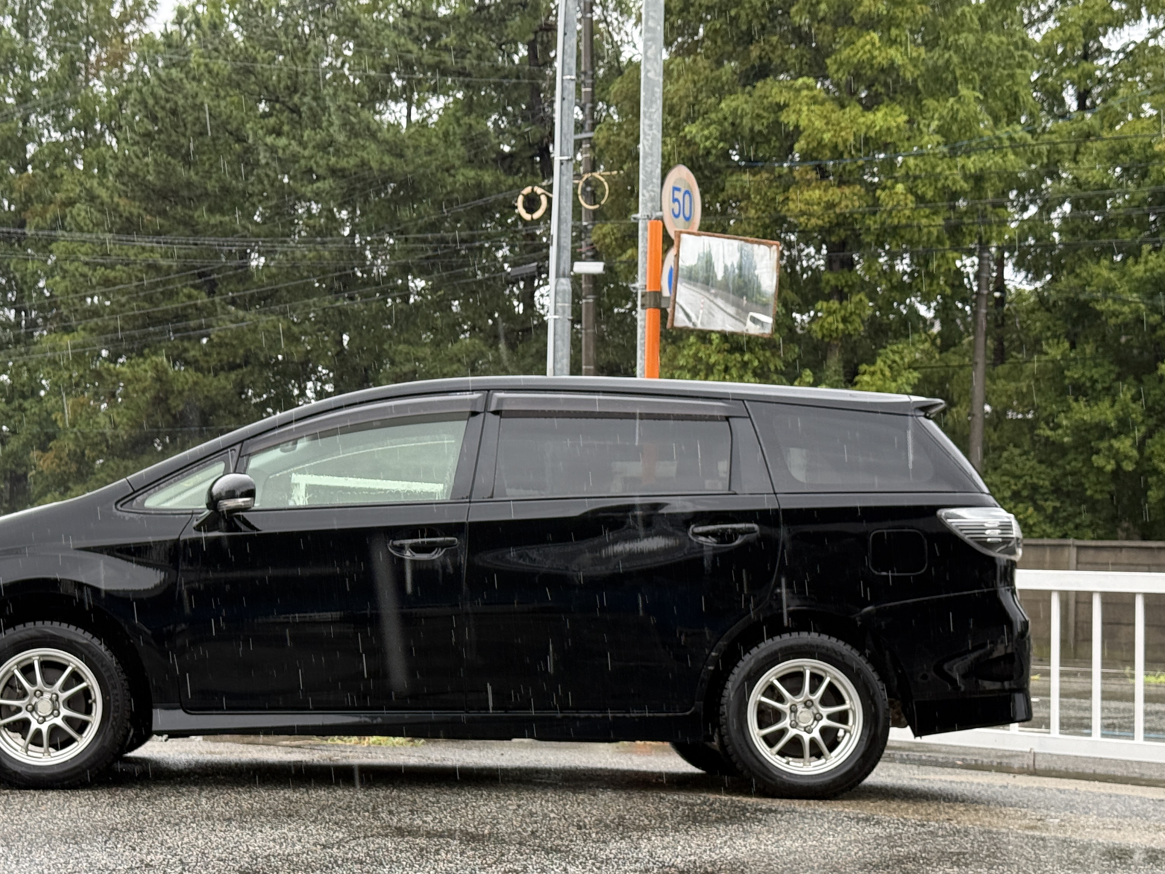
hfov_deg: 30.6
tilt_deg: +1.1
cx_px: 420
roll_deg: -1.2
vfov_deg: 23.2
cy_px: 529
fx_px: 2120
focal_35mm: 63
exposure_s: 1/282
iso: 80
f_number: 1.78
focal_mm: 6.76
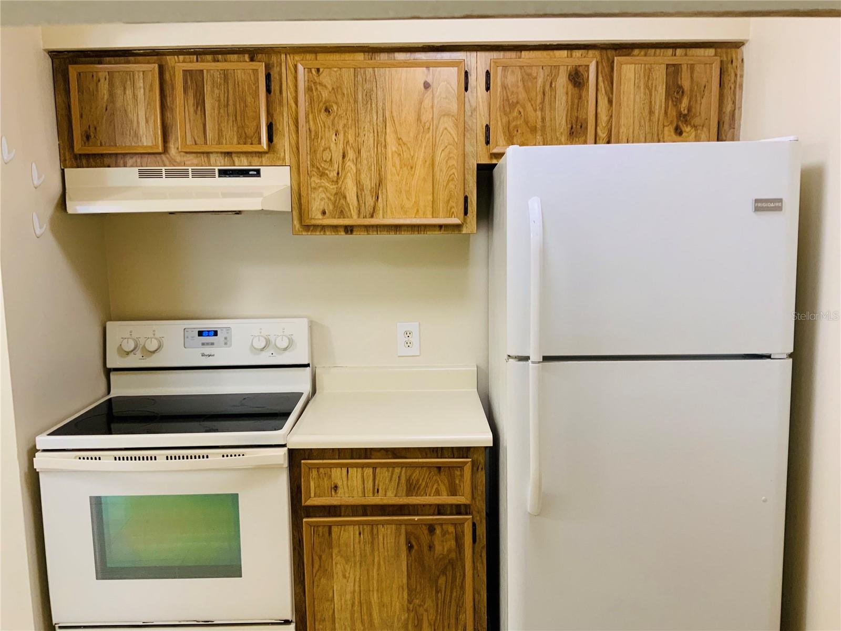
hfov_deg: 61.7
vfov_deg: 48.2
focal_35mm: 29
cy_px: 316
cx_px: 420
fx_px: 705
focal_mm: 3
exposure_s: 1/60
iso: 100
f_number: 1.8
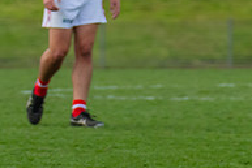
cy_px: 12
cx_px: -289
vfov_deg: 1.2
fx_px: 8140
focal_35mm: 1162
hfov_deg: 1.8
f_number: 5.6
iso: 800
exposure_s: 1/1600
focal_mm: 240
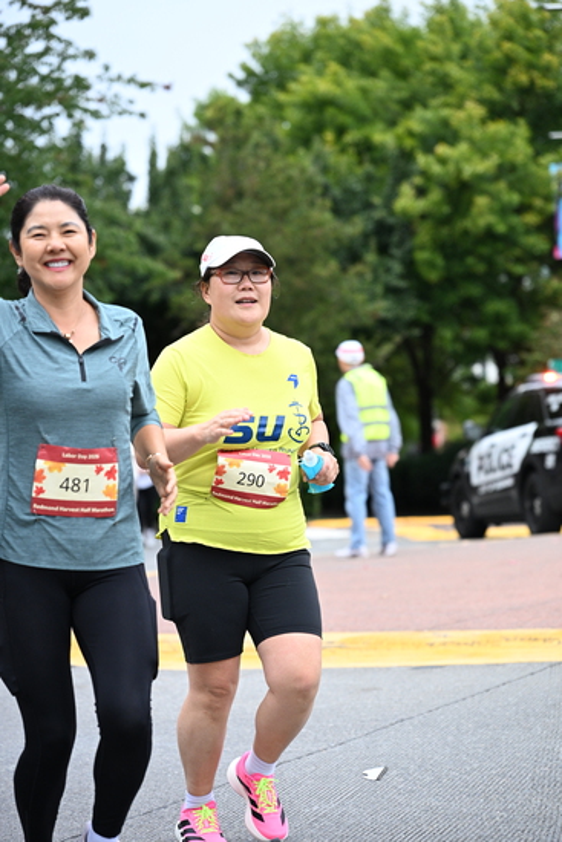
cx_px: 281
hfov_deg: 13.0
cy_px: 421
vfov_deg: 19.5
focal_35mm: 105
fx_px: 2457
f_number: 4
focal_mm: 105
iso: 1600
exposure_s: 1/640
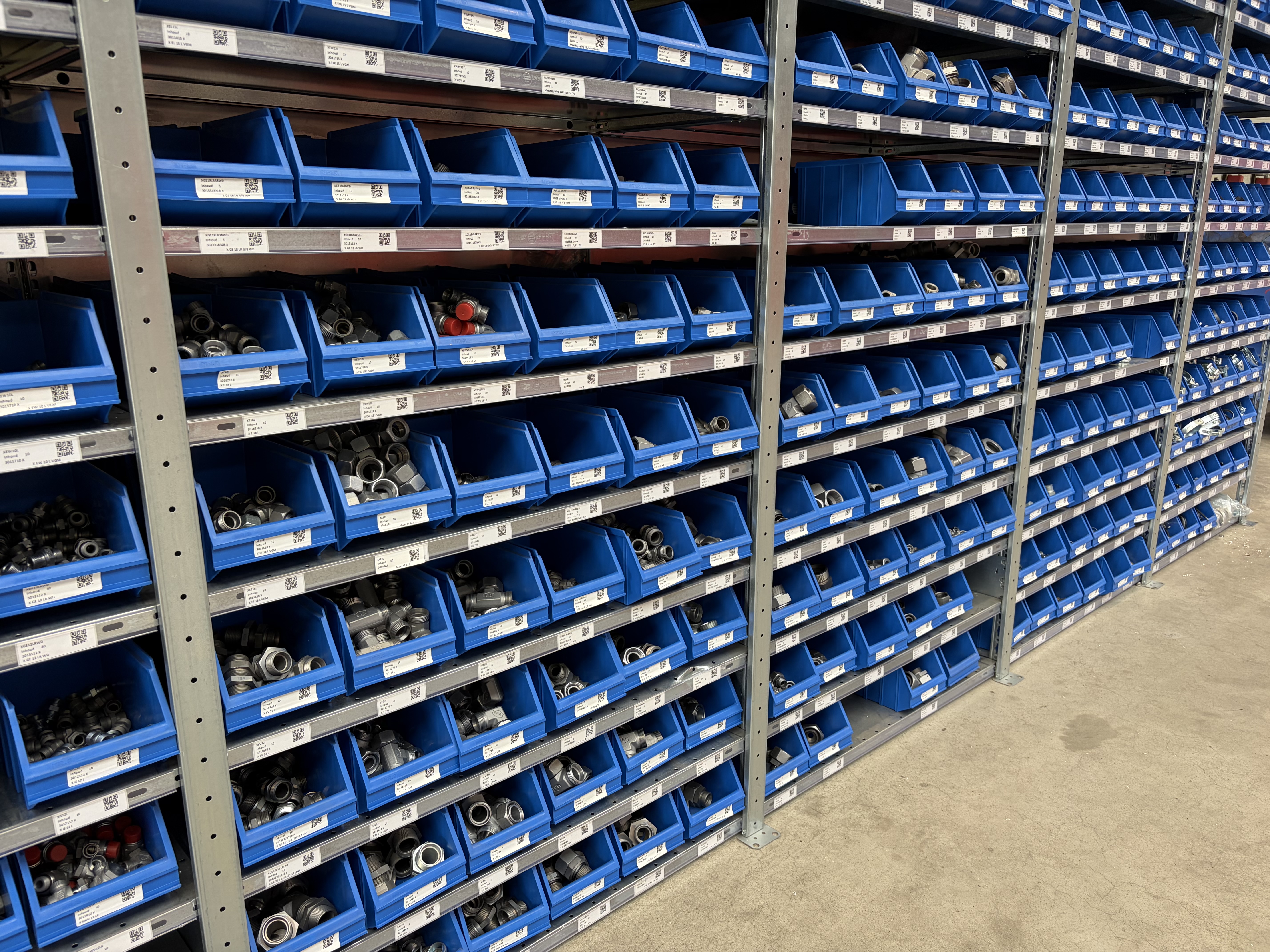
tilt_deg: -13.8
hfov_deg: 67.3
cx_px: 635
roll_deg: +0.4
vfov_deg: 53.1
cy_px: 476
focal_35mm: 26
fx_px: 954
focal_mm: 5.96
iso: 125
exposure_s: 1/121
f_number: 1.6
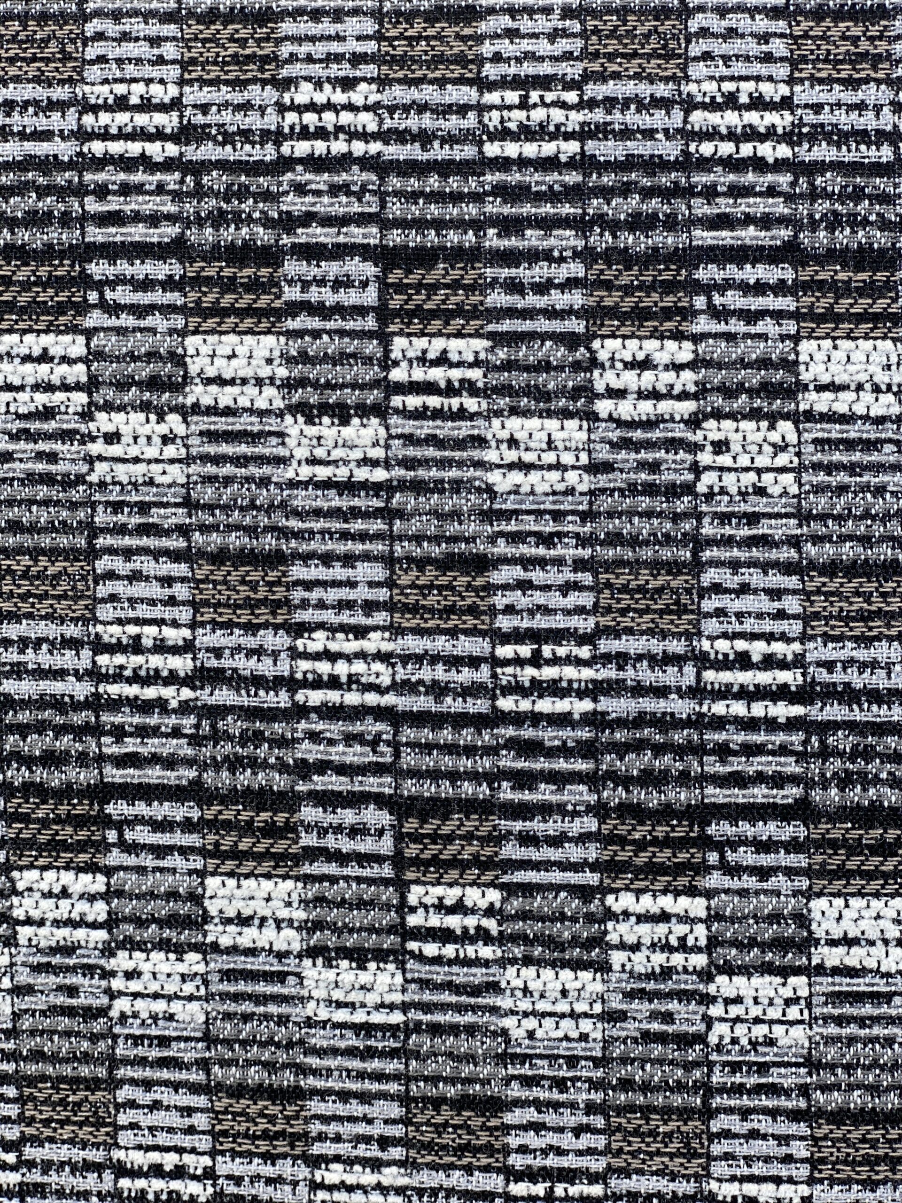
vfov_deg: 36.8
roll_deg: +1.4
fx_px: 1807
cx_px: 451
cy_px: 602
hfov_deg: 28.0
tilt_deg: -21.3
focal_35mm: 52
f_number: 2
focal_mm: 6
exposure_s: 1/144
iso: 20
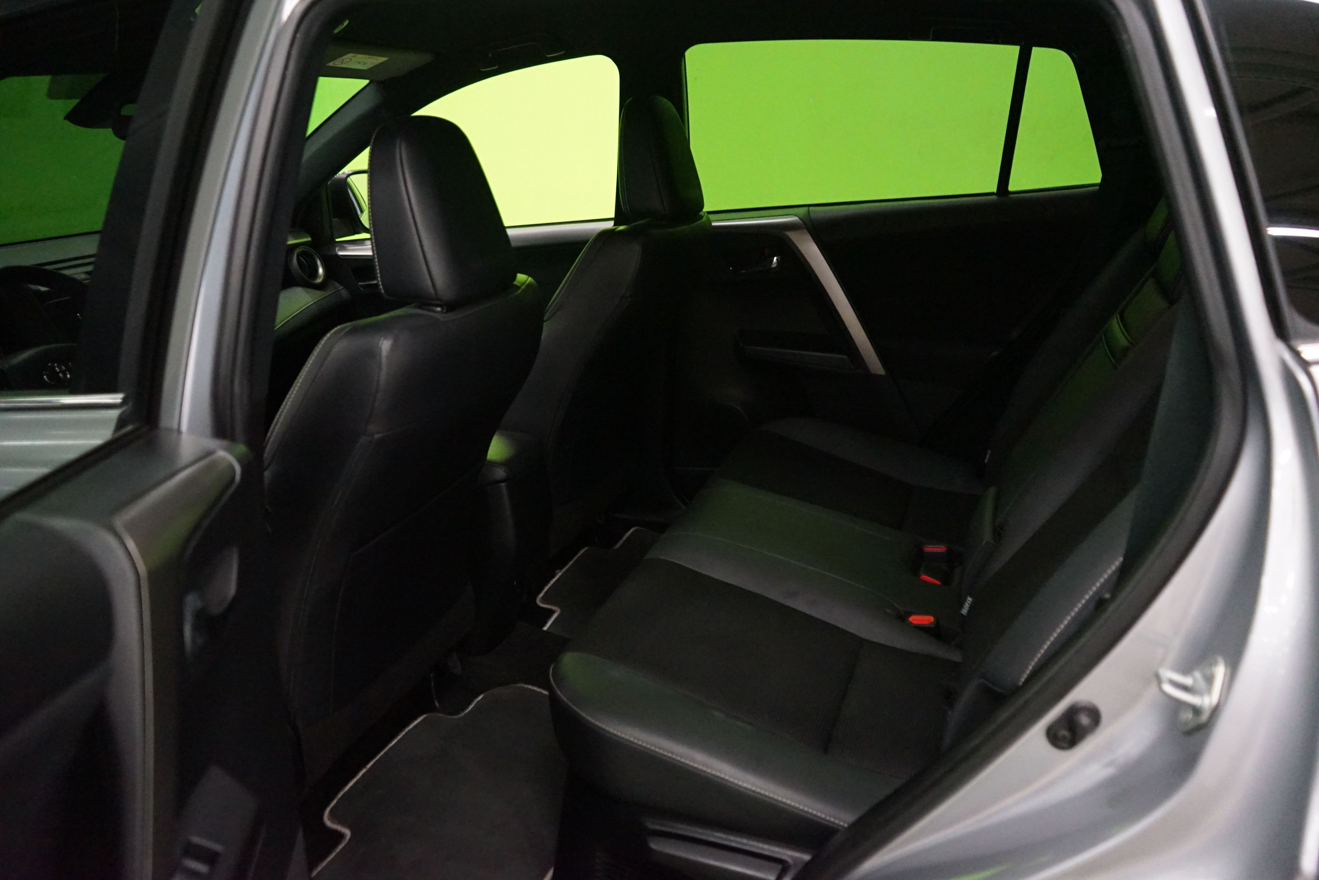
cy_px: 440
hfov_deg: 65.5
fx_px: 1026
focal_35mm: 28
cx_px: 660
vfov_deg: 46.4
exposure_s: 1/60
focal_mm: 28
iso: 6400
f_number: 3.5
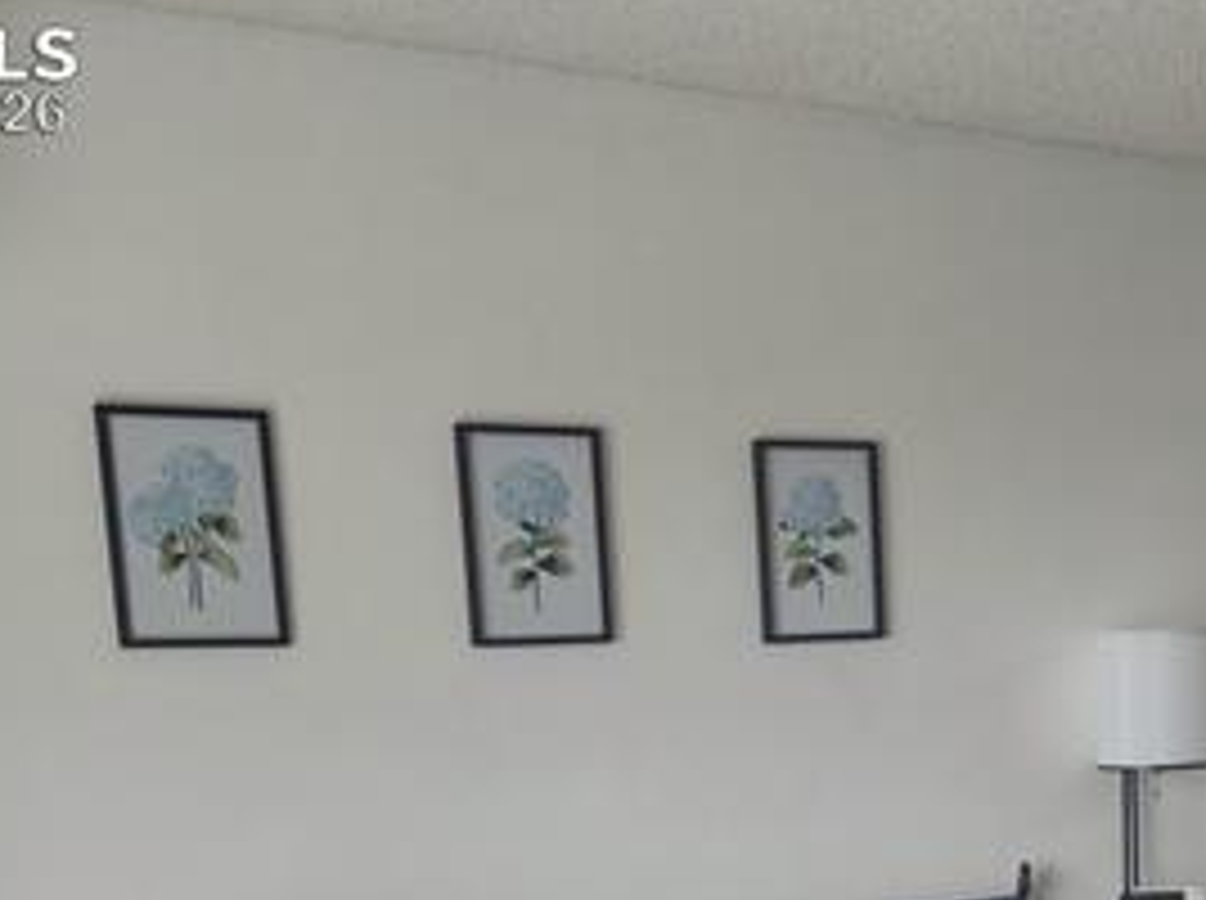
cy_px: 1055
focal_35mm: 55
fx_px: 1913
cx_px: 954
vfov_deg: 24.2
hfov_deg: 34.0
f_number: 1.8
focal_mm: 5.56
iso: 148
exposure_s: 1/120
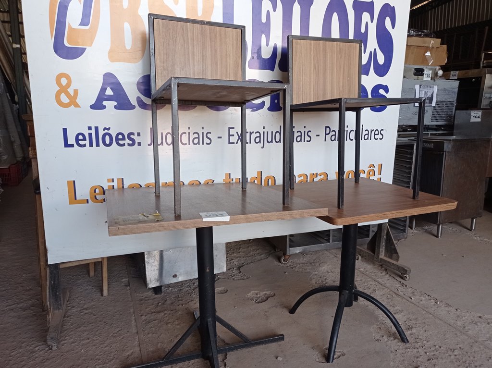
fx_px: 398
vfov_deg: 49.7
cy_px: 184
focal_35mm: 28
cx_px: 246
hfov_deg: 63.5
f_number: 1.79
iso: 104
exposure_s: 1/187
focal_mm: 4.7
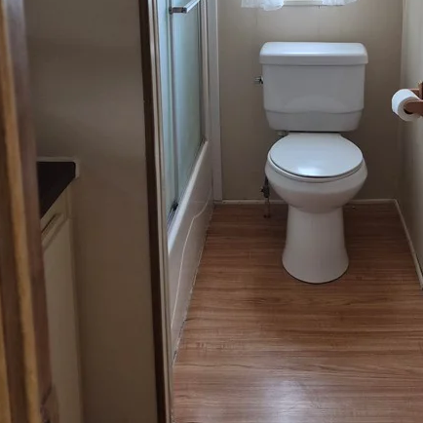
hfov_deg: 34.9
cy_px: 57
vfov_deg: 33.8
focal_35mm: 48
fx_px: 664
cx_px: 290
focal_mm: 5.4
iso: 125
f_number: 1.8
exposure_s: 1/180
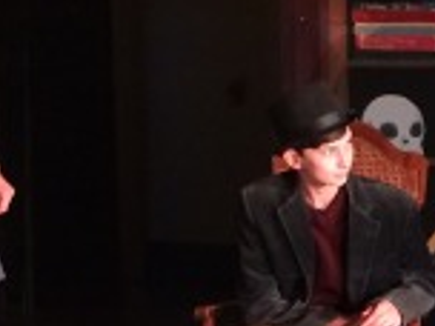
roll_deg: +1.1
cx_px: 544
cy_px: 257
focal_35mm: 153
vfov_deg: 9.7
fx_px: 1923
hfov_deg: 12.6
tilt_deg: -6.7
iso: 320
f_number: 2.2
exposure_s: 1/17
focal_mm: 4.15
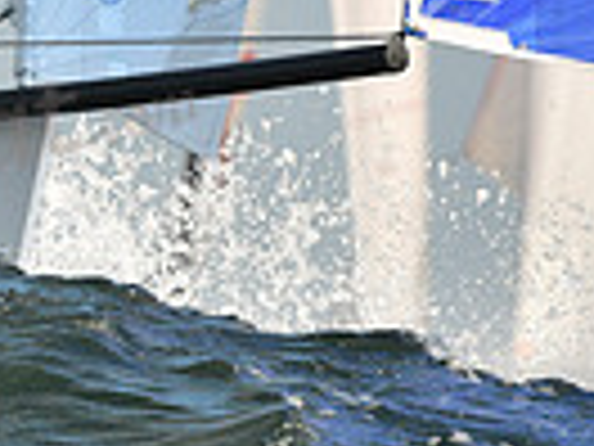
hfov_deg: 1.2
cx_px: -666
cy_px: -2
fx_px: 29034
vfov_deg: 0.9
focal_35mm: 1692
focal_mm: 400
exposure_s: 1/1000
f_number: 8
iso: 320
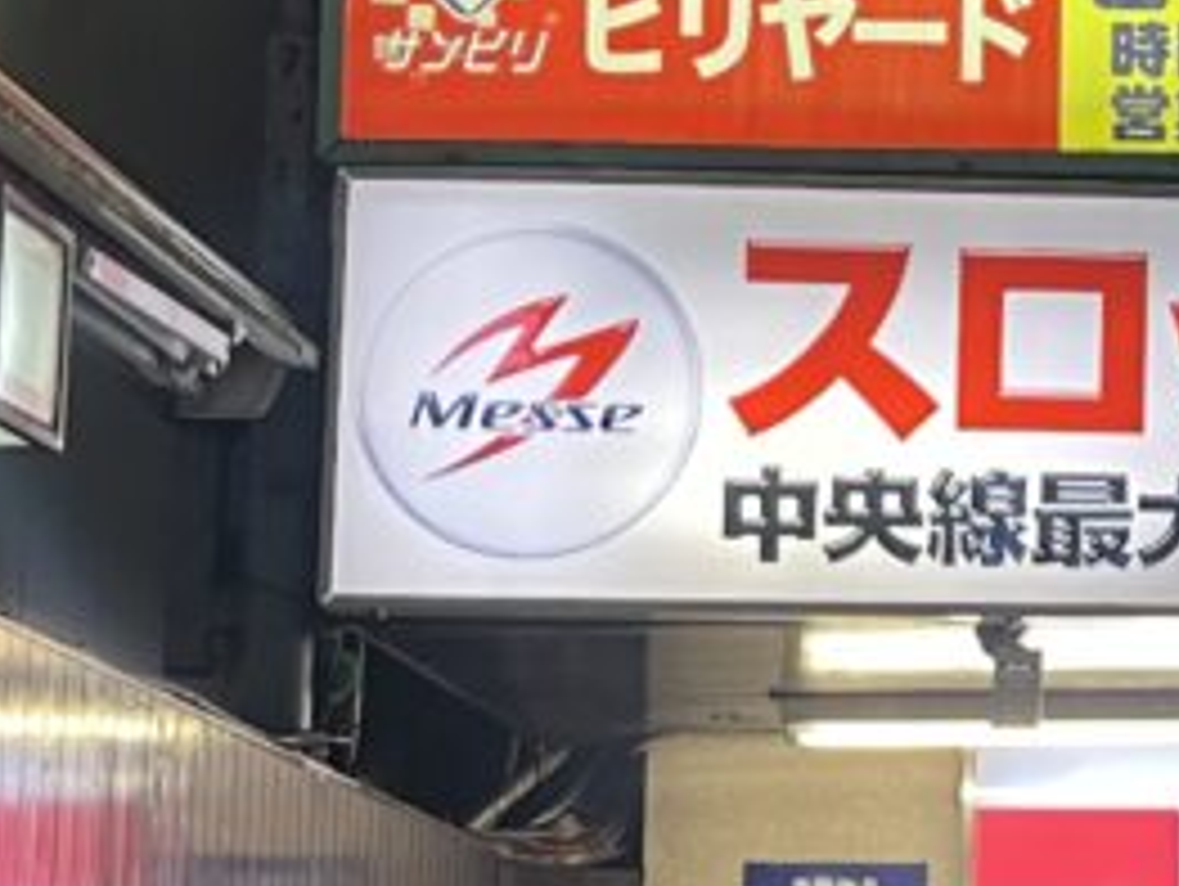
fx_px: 4330
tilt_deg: +7.1
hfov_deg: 14.7
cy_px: 499
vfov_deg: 11.7
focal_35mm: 127
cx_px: 1634
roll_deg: +0.6
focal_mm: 5.1
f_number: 1.6
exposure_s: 1/50
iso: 80
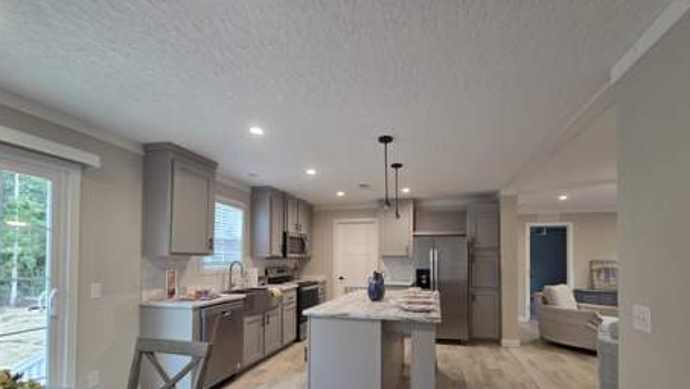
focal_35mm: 15
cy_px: 254
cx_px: 359
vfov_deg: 68.9
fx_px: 274
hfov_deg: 102.9
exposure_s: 1/60
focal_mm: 2.2
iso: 200
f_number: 2.2
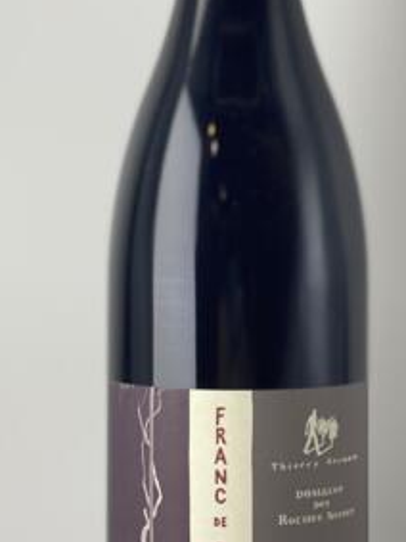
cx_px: 241
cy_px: 225
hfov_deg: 15.1
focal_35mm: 98
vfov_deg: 20.0
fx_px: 1534
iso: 64
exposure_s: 1/122
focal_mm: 6
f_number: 2
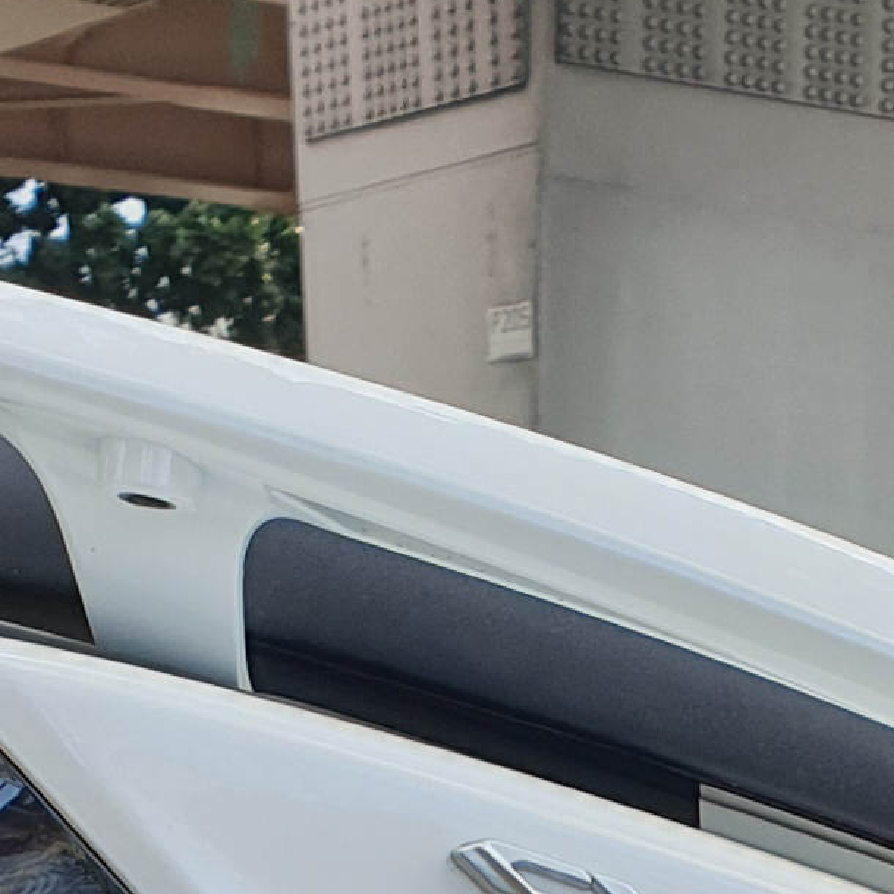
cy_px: 1998
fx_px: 4441
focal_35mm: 152
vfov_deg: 10.3
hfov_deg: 11.1
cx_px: 1243
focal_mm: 4.3
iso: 50
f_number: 2.4
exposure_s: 1/214
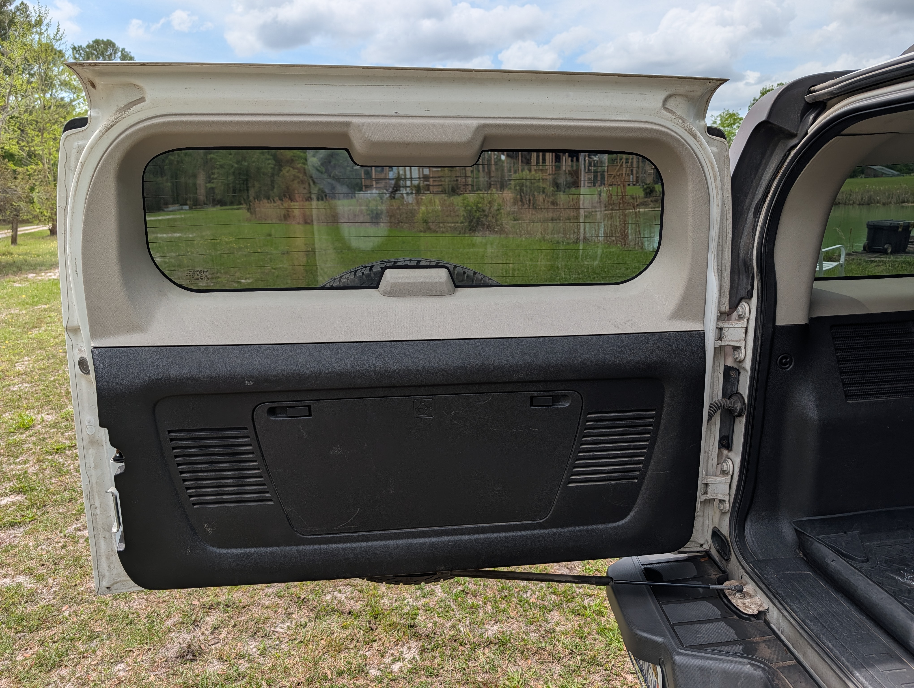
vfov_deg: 56.9
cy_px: 344
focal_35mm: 24
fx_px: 635
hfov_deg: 71.5
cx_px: 457
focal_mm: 6.9
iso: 23
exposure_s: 1/1178
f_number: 1.68
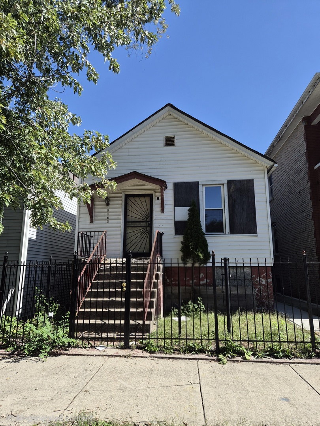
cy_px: 213
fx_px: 283
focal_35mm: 23
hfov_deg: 58.9
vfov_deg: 73.9
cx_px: 160
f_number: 1.8
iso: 25
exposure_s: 1/1250
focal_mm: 5.4
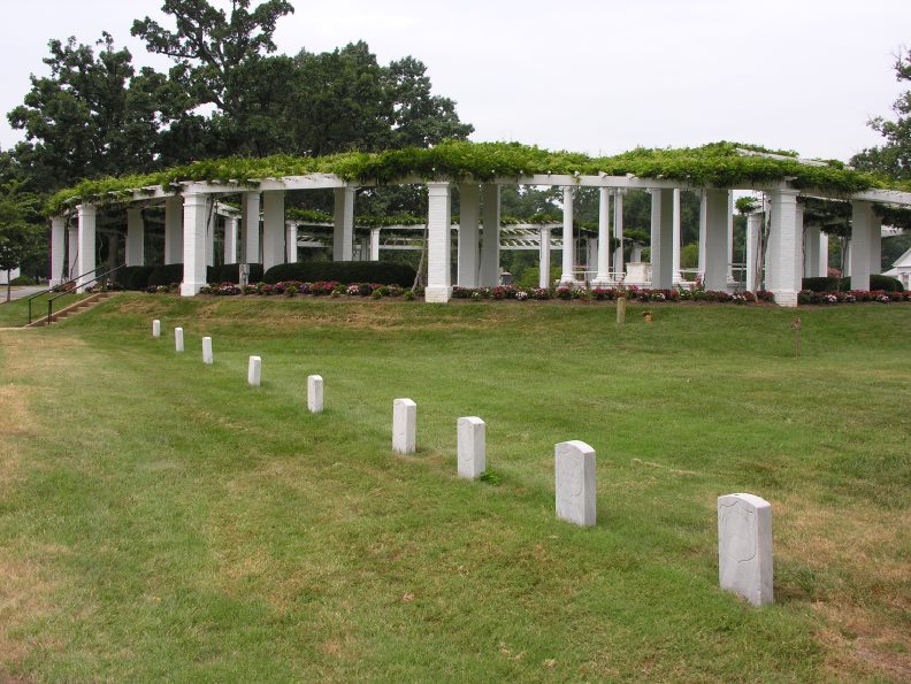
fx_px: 922
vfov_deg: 40.7
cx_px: 456
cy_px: 342
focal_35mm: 35
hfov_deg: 52.6
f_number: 5.6
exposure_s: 1/161
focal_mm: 8.9
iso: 50
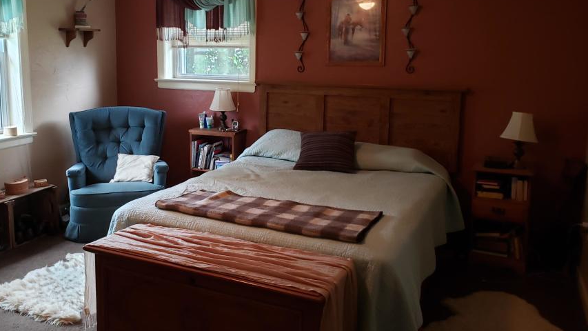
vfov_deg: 34.5
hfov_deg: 57.6
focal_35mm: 34
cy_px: 123
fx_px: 530
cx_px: 236
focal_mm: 4.3
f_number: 2.4
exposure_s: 1/20
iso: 250
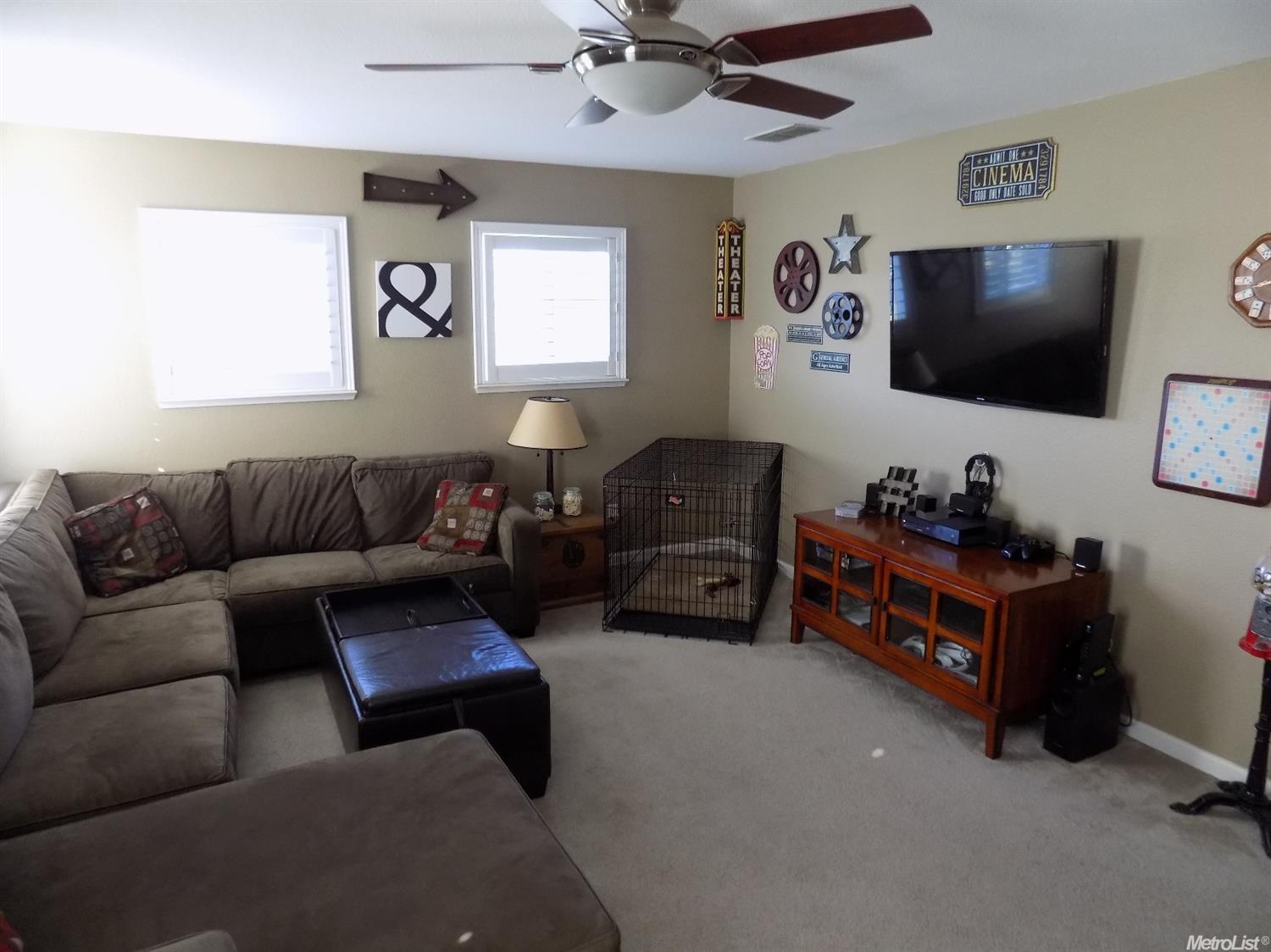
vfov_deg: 58.9
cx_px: 636
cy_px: 476
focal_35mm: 23
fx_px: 844
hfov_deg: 73.9
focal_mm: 4
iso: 180
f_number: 3.1
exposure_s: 1/30
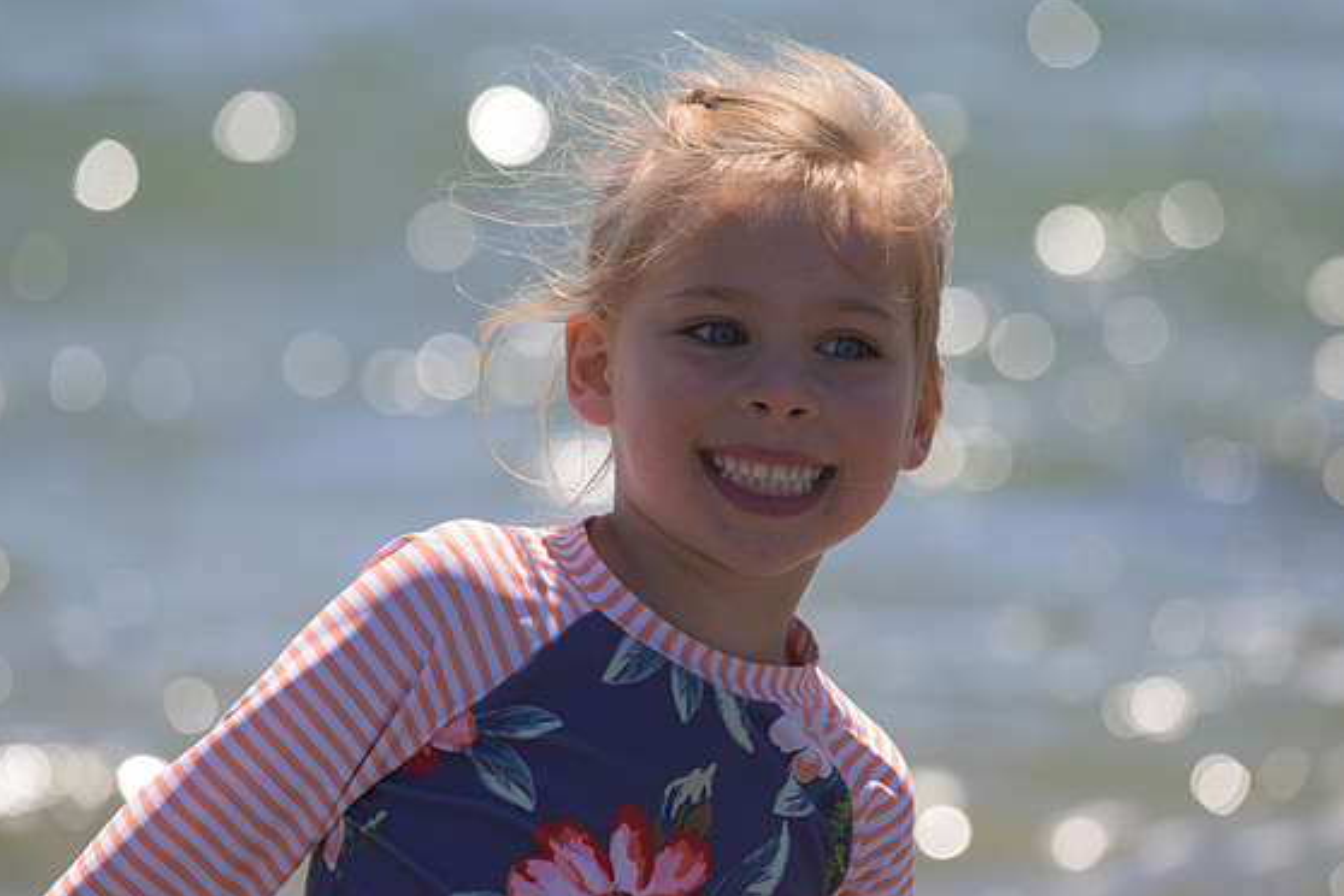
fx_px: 19412
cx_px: 689
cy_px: 461
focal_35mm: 520
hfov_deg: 4.0
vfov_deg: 2.6
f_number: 8
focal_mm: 500
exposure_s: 1/2000
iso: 1100
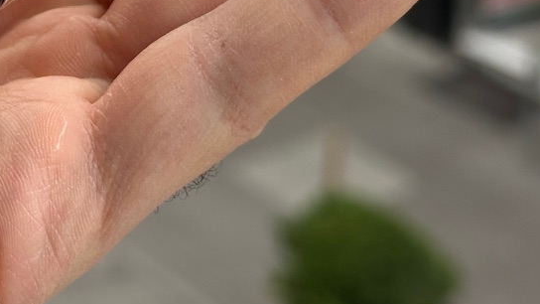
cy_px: -118
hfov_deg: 16.8
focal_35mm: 123
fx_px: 1761
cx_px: -83
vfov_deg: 9.6
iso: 64
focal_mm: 6.86
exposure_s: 1/651
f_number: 1.78
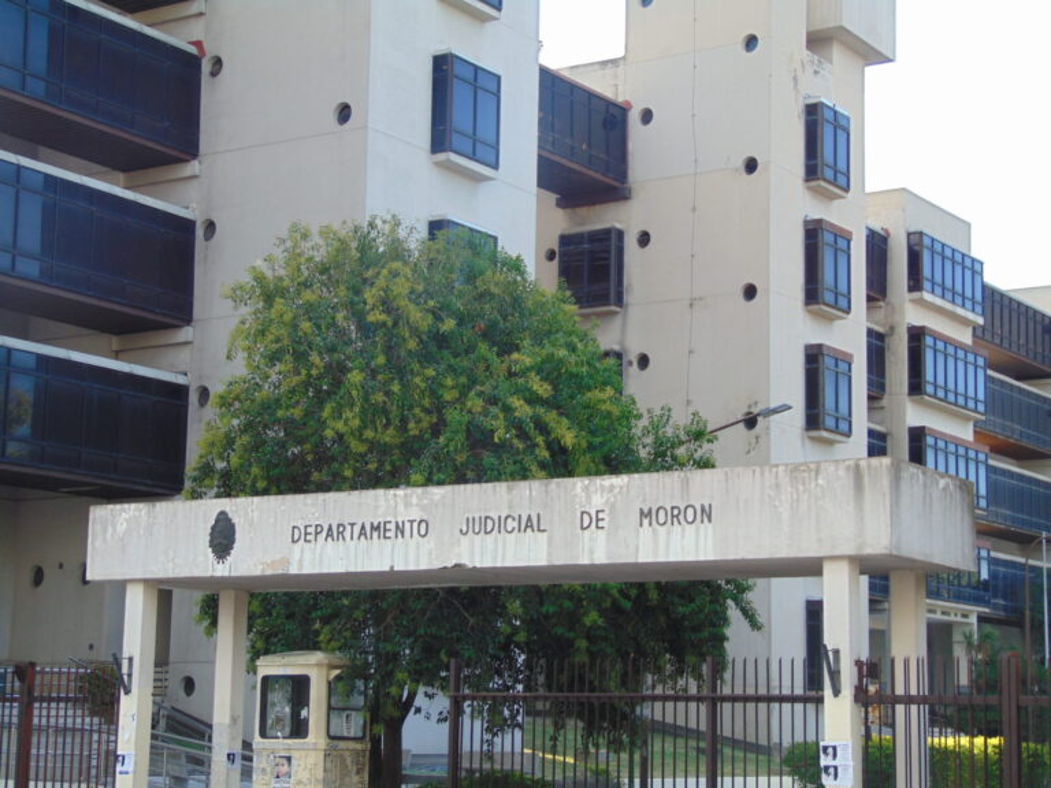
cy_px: 394
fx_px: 2156
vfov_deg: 20.7
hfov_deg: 27.4
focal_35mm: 71
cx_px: 526
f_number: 3.7
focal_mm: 12.8
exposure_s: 1/200
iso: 80
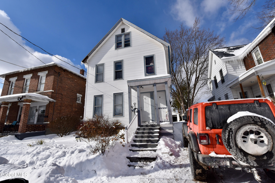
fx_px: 122
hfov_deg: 96.7
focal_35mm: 16
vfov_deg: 73.8
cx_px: 138
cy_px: 92
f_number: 16
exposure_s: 1/1000
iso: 800
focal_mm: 16
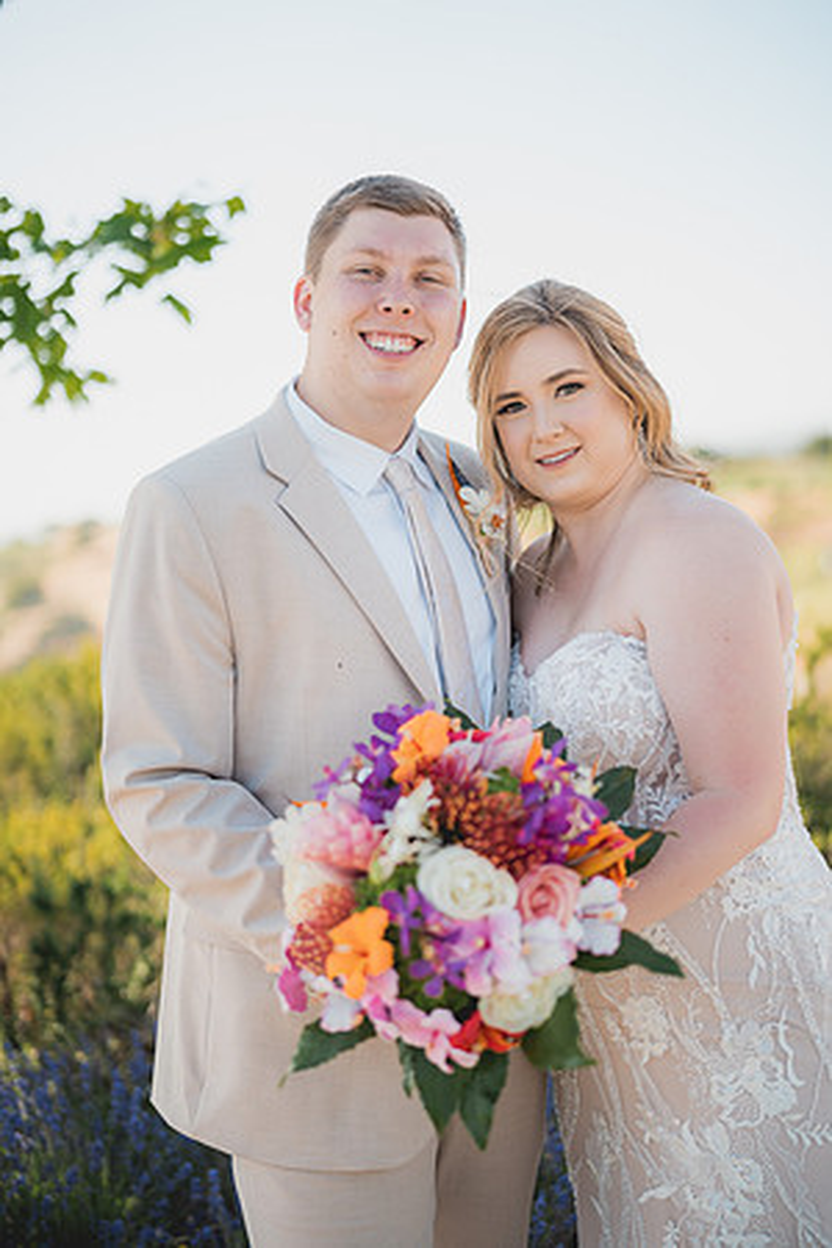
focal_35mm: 50
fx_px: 1733
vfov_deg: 39.6
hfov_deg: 27.0
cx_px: 416
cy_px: 624
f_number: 1.4
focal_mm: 50
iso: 125
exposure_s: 1/1600
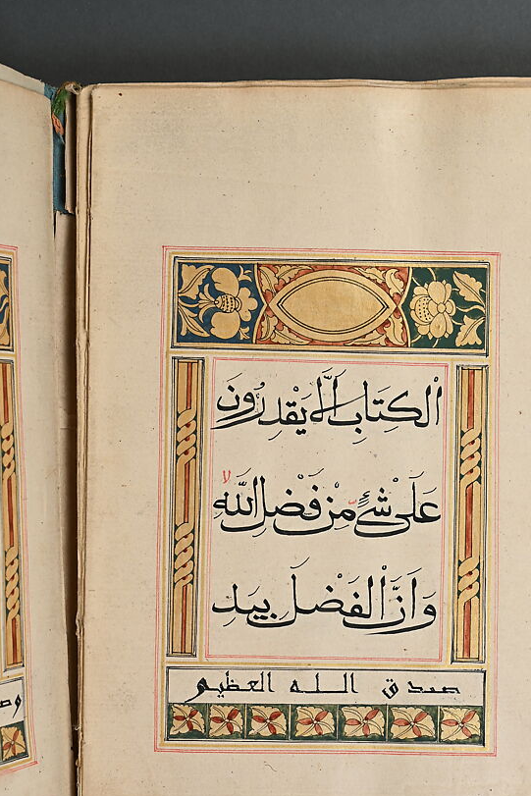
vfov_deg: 27.3
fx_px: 1636
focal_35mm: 74
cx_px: 358
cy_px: 472
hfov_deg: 18.4
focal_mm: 50
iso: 250
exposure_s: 1/100
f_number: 5.6
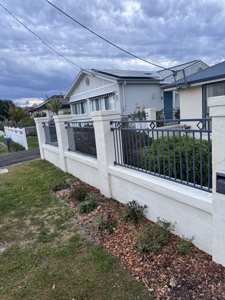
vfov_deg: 71.6
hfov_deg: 56.8
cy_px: 150
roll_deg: +6.2
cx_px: 112
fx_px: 208
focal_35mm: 24
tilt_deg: -8.6
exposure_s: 1/121
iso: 160
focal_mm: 6.76
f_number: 1.78
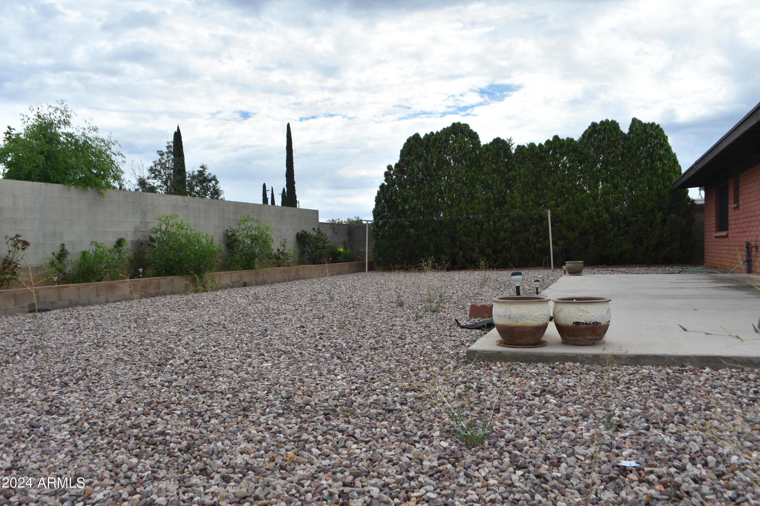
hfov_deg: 67.4
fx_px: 570
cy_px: 253
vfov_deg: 47.9
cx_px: 380
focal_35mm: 27
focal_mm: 18
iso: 180
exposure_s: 1/500
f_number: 8
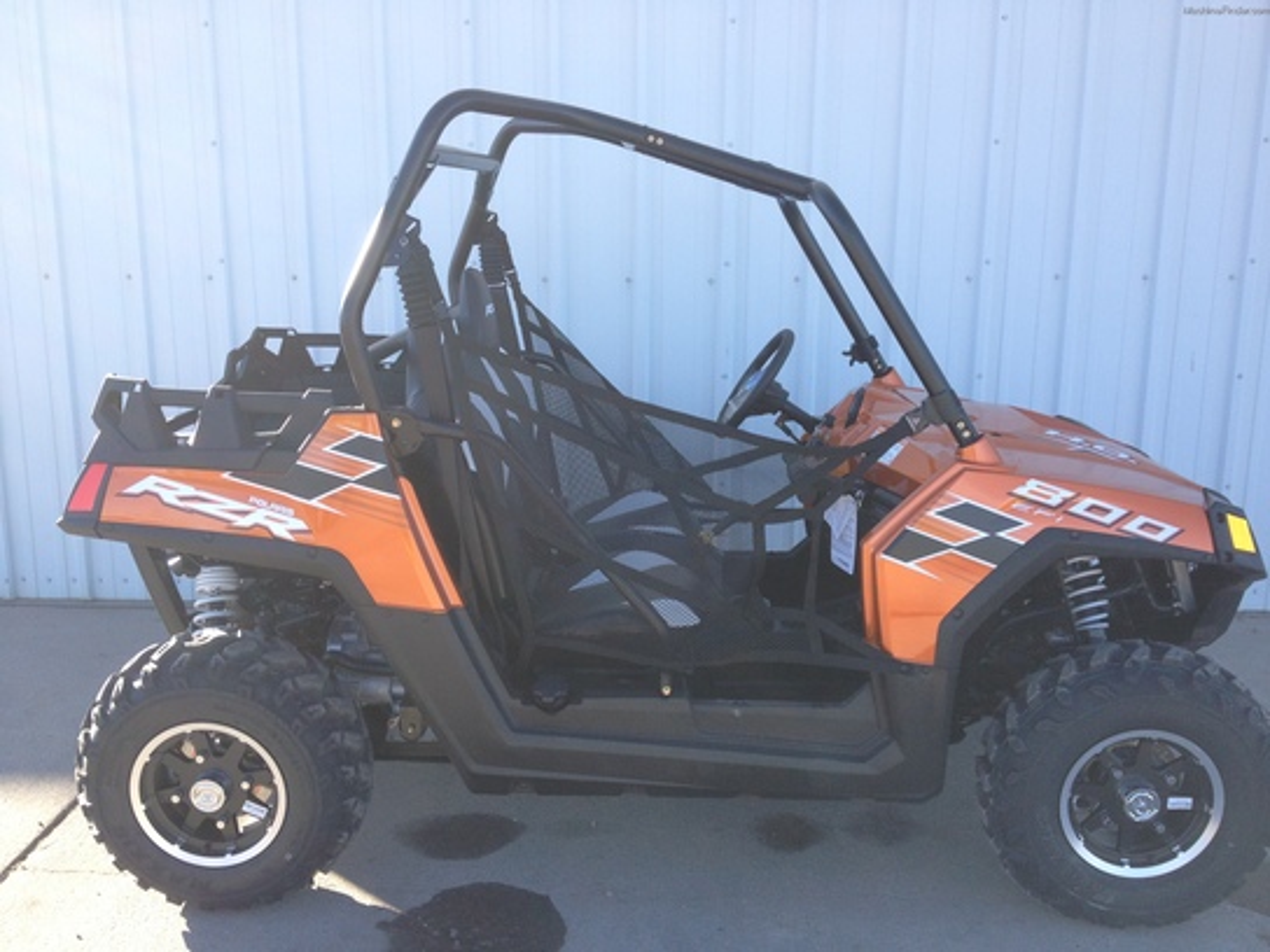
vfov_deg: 40.7
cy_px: 476
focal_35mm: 35
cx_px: 635
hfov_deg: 52.6
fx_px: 1284
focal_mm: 4.28
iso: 50
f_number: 2.4
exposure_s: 1/297
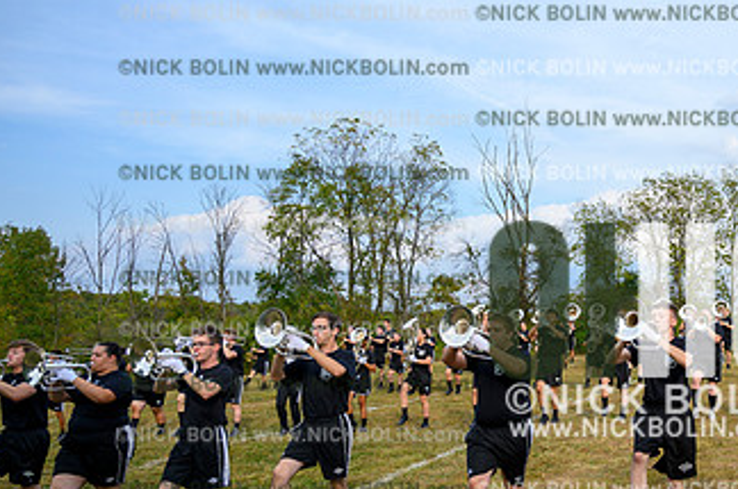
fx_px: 880
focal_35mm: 43
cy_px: 330
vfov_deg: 30.8
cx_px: 649
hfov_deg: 42.2
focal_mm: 24
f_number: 4.5
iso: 200
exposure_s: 1/800
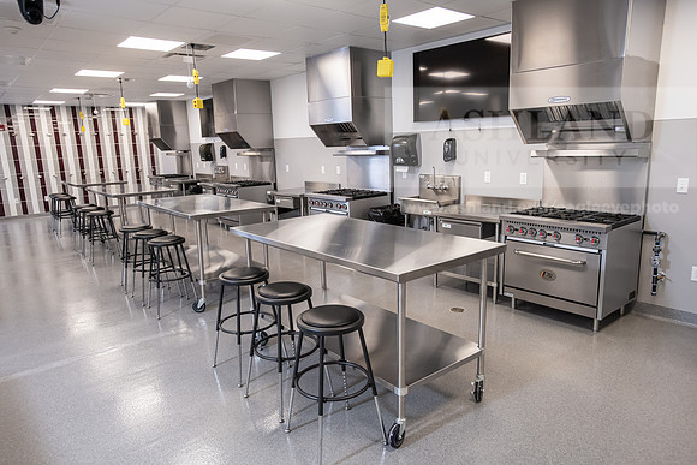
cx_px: 348
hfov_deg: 73.7
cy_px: 232
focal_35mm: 24
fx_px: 465
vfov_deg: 53.2
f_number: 5
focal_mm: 24
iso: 1250
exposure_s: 1/160
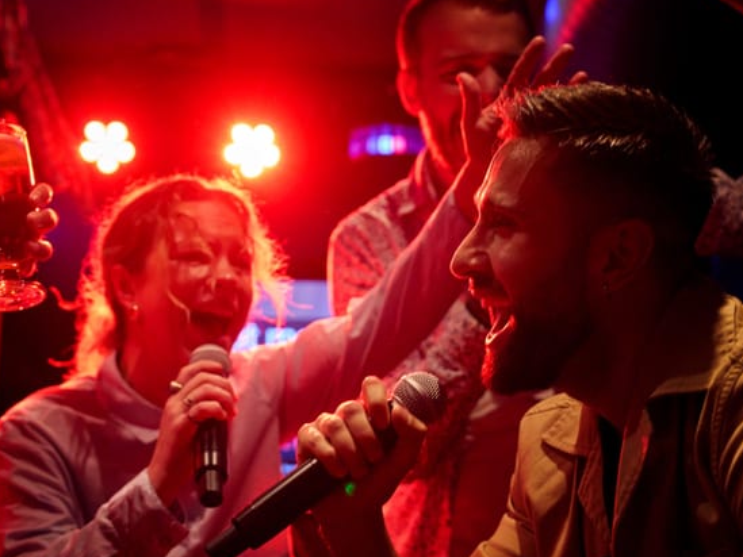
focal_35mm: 63
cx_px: 352
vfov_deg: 23.2
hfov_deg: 30.7
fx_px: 1353
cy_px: 348
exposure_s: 1/250
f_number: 2.8
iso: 6400
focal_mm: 45
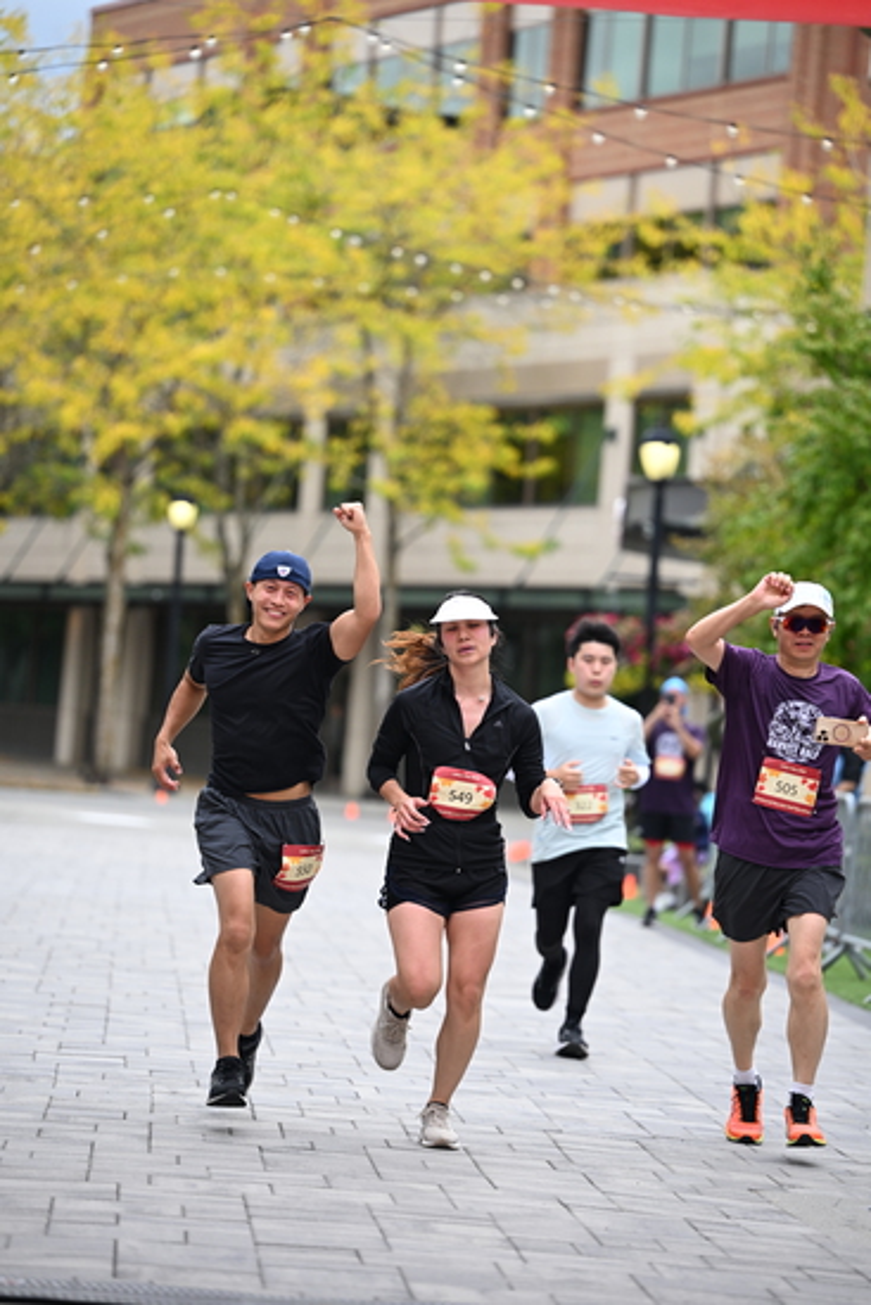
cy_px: 652
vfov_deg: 15.2
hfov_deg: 10.2
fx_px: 4896
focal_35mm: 135
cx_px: 436
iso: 640
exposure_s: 1/2500
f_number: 2.8
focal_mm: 135
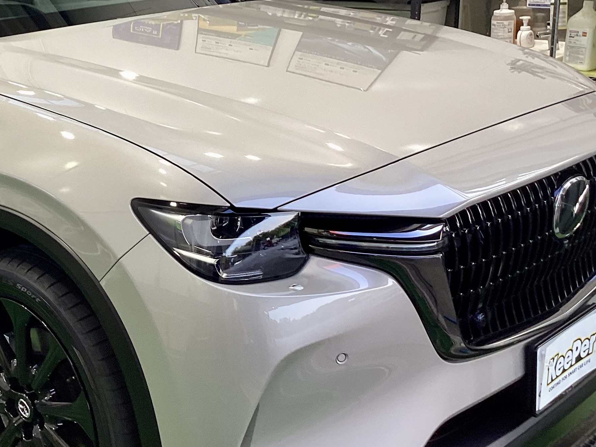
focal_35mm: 57
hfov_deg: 32.4
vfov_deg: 25.6
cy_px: 159
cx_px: 82
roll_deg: +3.7
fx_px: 981
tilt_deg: -14.5
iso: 64
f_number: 2.4
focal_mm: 3.3
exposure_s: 1/50
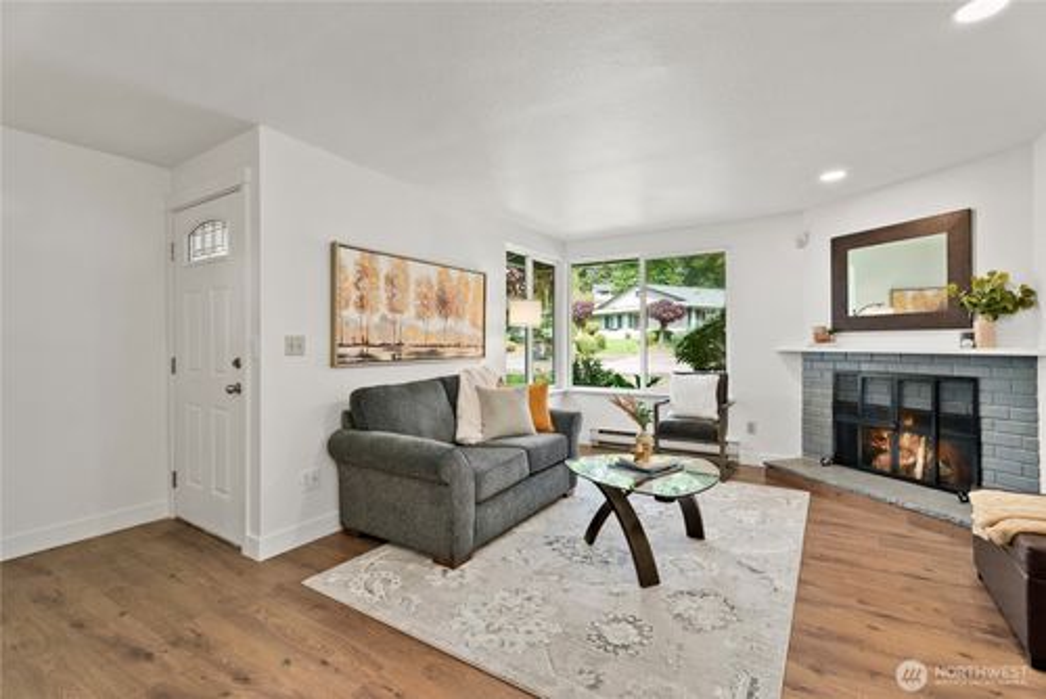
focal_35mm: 16
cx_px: 523
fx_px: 465
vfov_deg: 73.8
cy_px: 350
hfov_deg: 96.7
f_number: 8
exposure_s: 1/60
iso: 400
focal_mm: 16
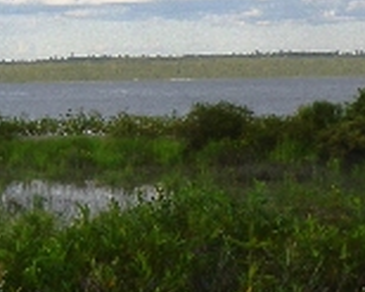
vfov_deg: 10.9
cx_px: -351
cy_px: 93
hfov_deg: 12.1
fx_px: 1533
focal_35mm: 142
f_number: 4.2
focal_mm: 5
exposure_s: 1/500
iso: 80
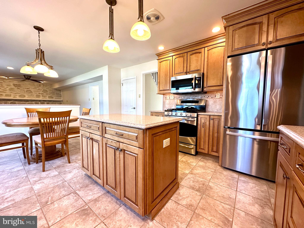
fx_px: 123
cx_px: 152
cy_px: 114
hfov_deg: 102.1
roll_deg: +0.2
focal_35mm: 14
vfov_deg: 85.7
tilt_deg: -3.6
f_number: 2.2
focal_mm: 2.22
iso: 200
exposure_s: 1/120
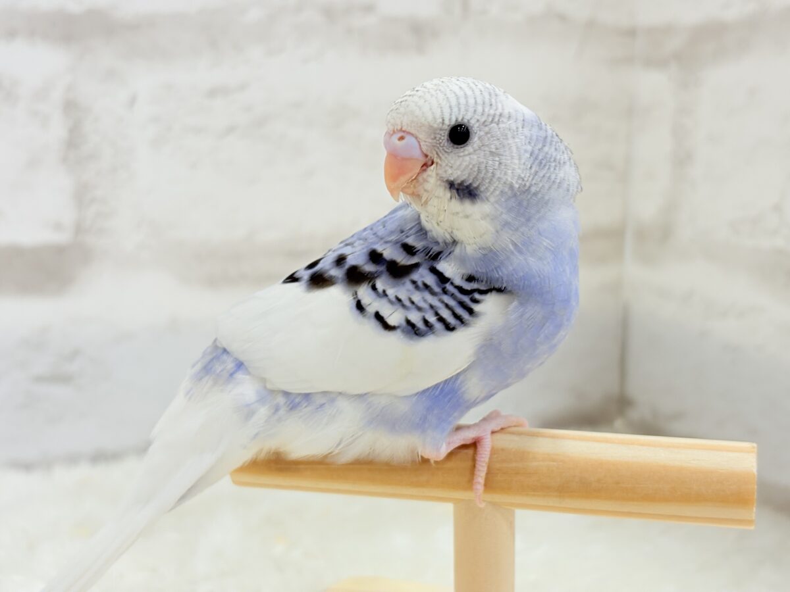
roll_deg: +0.2
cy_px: 296
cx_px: 395
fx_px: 1187
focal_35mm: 52
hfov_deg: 36.8
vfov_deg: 28.0
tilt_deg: -8.5
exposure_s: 1/100
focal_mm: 5.96
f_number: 1.6
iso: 64
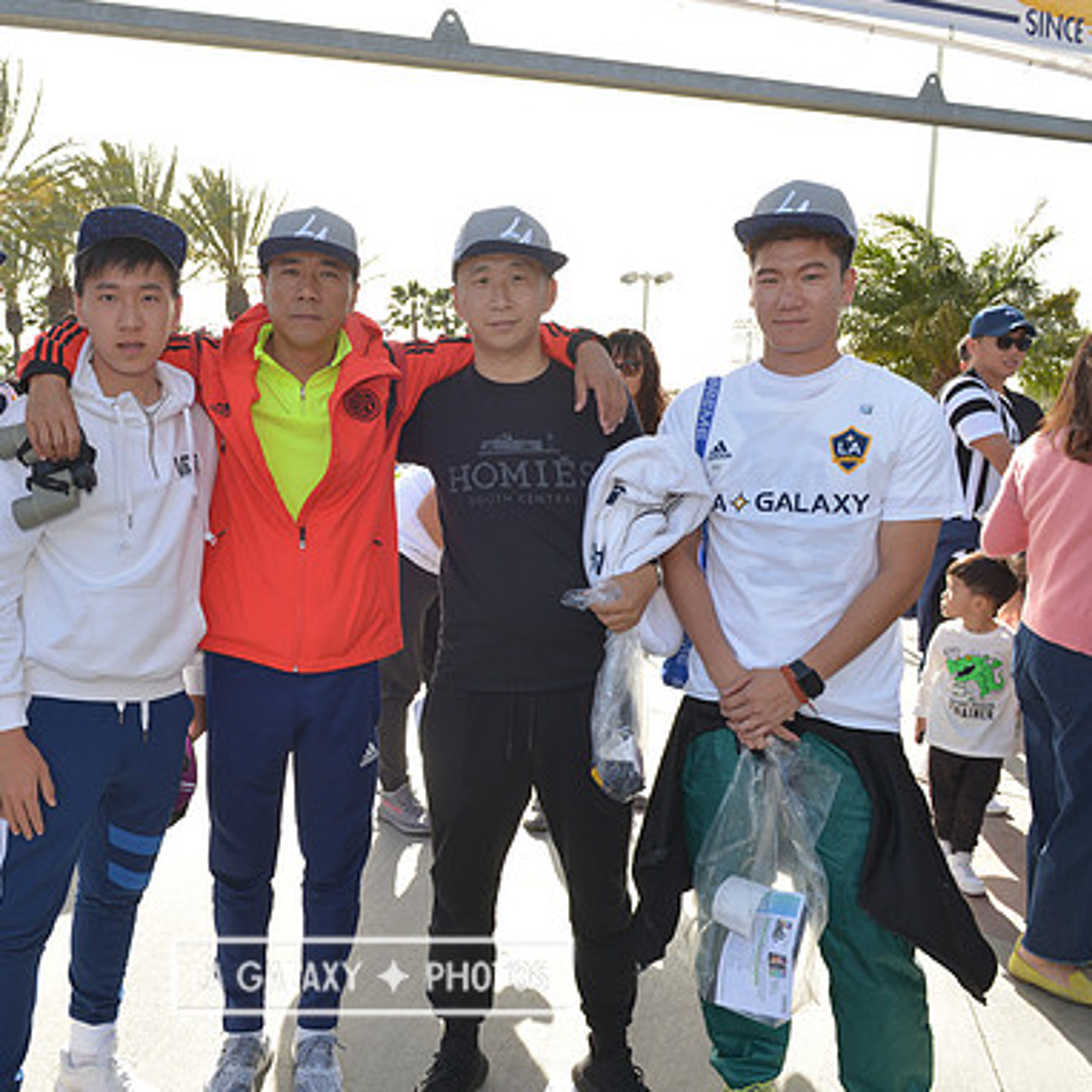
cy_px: 547
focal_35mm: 31
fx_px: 1106
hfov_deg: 51.6
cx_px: 372
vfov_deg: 52.5
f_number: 7.1
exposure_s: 1/200
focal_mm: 24
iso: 200
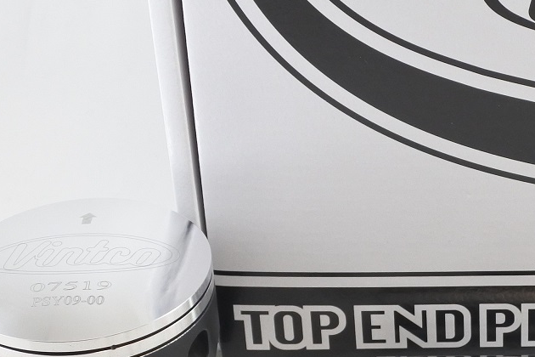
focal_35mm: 104
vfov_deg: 13.1
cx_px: 523
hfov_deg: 19.1
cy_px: 237
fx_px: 1545
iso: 450
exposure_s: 1/125
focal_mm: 13.4
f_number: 4
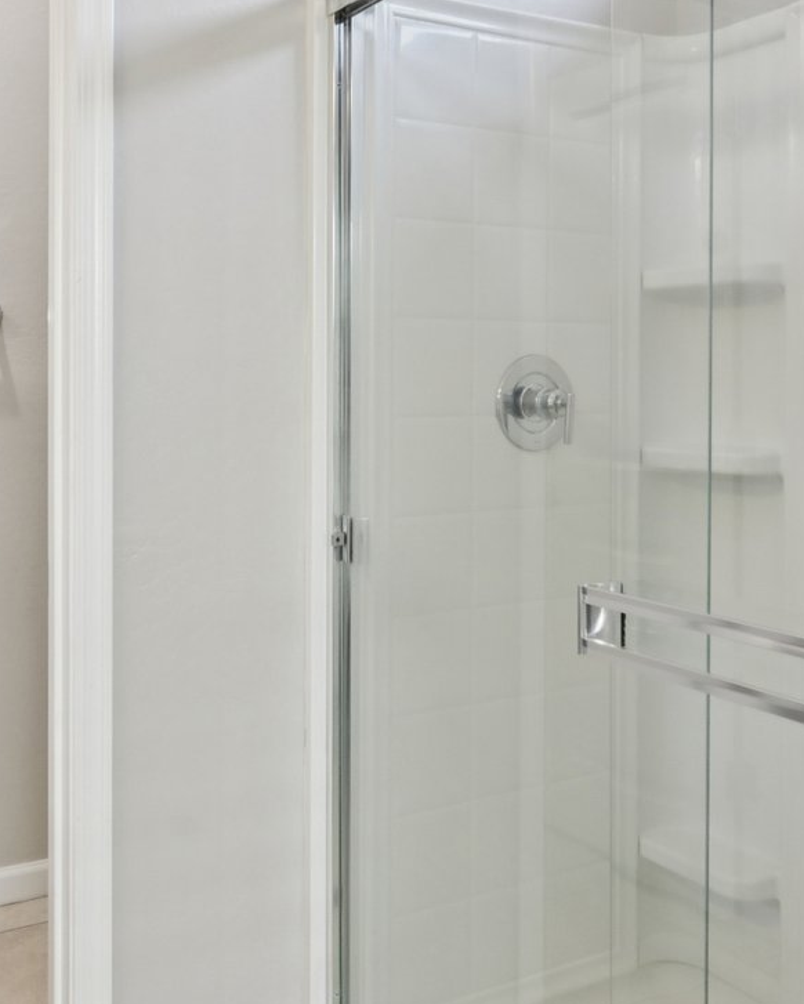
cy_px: 386
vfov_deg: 48.7
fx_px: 1100
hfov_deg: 40.0
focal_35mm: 37
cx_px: 325
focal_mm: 14
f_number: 8
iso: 500
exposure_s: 1/40
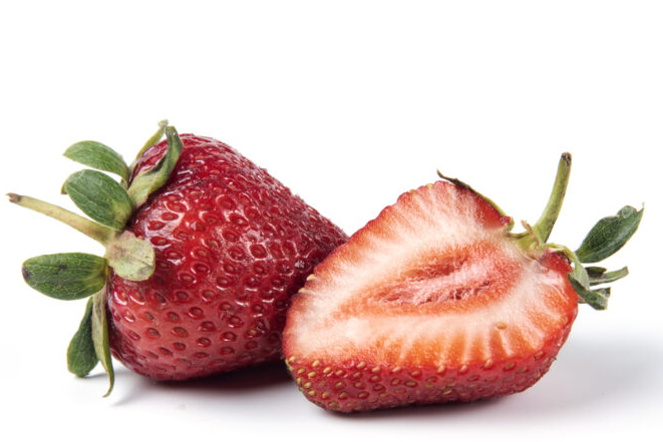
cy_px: 251
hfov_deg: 16.8
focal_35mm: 122
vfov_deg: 11.2
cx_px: 309
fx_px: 2247
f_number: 16
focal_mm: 105
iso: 320
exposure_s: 1/50
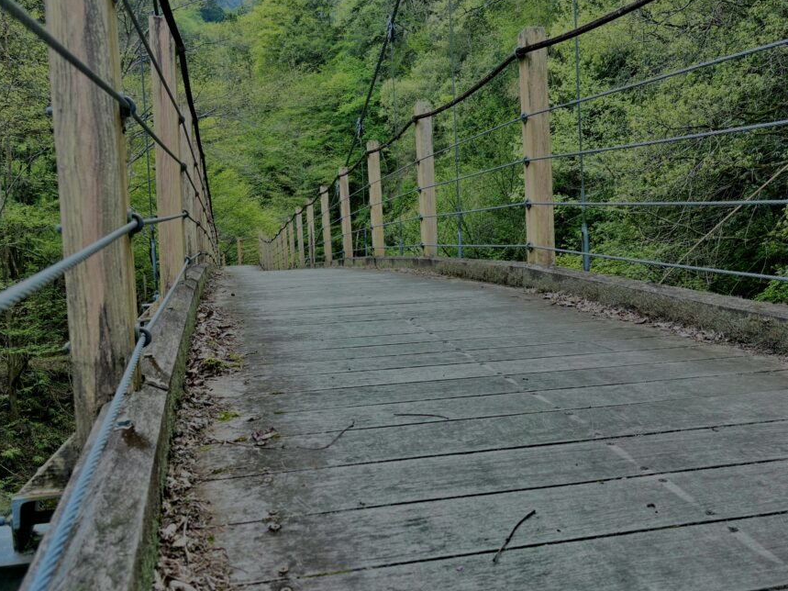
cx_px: 376
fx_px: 706
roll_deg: +3.6
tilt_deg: -2.2
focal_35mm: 31
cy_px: 341
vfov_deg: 45.3
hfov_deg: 58.3
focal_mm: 5.96
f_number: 1.6
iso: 50
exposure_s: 1/388
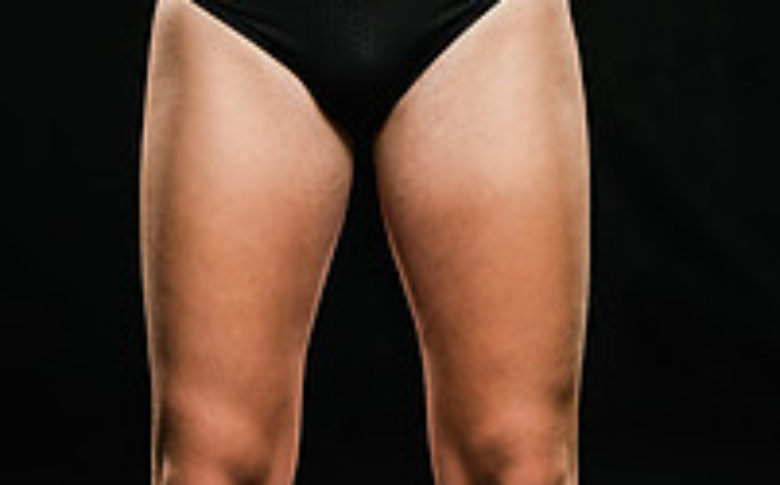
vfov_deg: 4.9
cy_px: -314
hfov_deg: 7.9
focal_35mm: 265
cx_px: 330
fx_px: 5625
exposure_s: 1/250
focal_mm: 116
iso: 320
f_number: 5.6
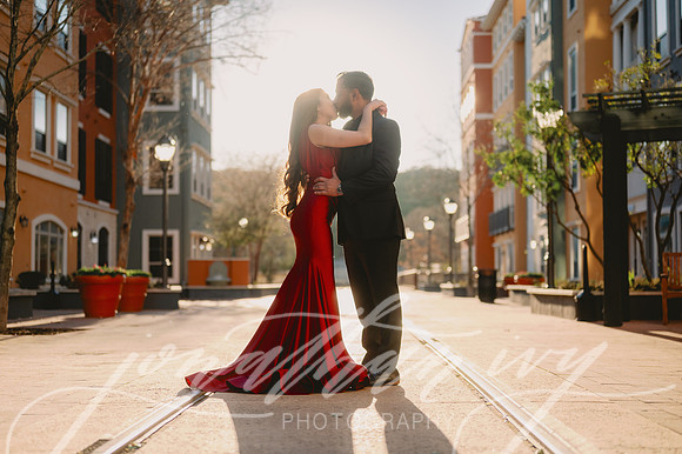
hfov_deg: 37.4
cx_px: 324
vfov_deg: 25.4
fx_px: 1009
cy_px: 234
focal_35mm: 53
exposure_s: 1/5000
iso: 250
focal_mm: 50
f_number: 2
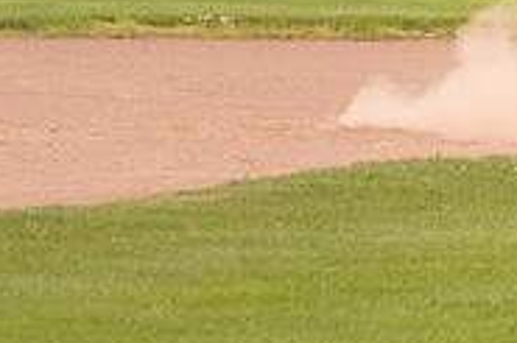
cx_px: 743
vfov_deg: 1.5
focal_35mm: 941
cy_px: 98
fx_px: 13502
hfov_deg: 2.2
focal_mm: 200
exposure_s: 1/2000
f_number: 5.6
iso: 1000
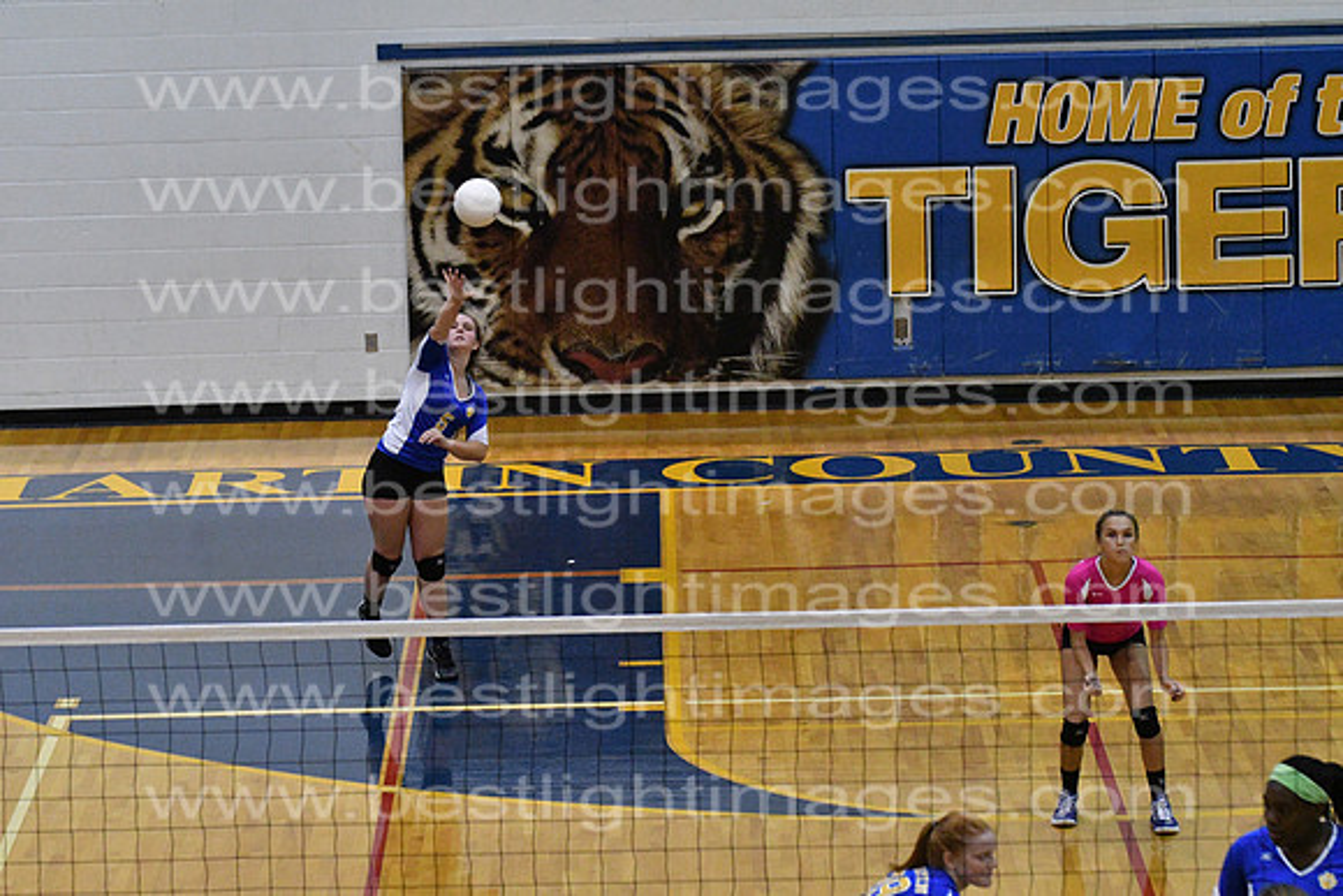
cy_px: 448
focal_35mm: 210
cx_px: 672
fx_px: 7836
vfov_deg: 6.5
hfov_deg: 9.8
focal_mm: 140
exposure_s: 1/640
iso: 8000
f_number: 4
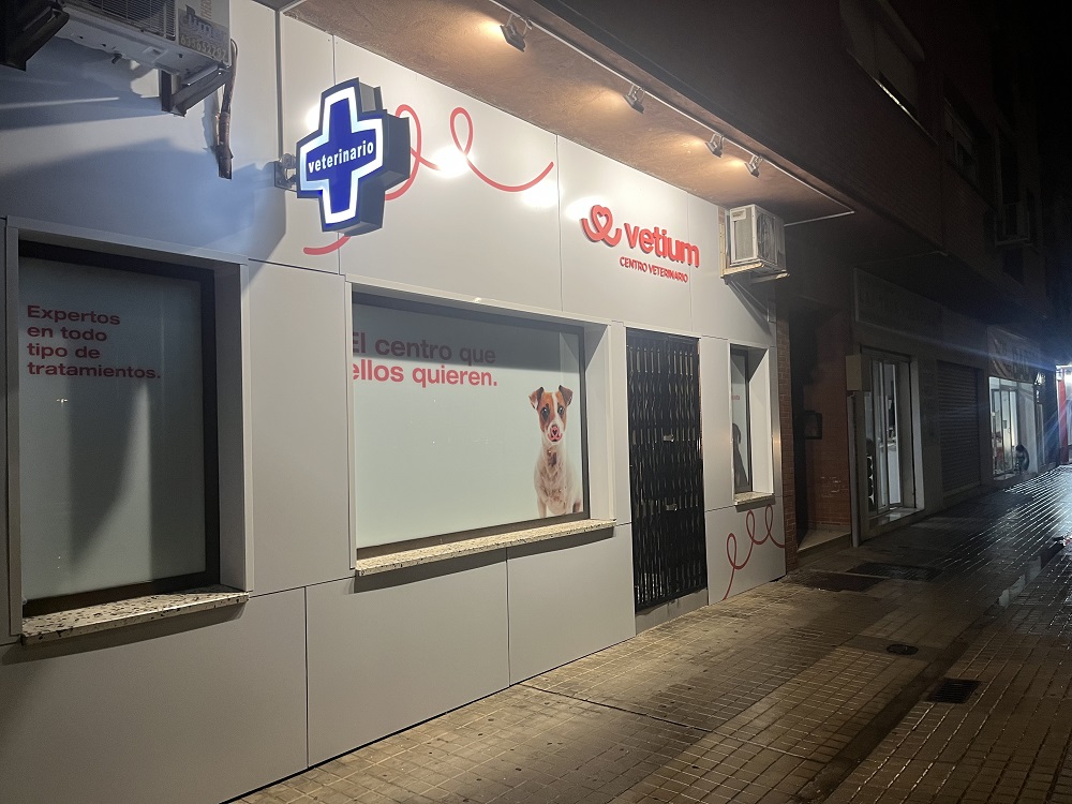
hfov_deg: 67.3
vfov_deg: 53.1
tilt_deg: +1.8
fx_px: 805
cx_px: 536
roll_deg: +2.4
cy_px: 402
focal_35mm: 26
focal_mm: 5.1
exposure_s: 1/50
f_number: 1.6
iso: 64
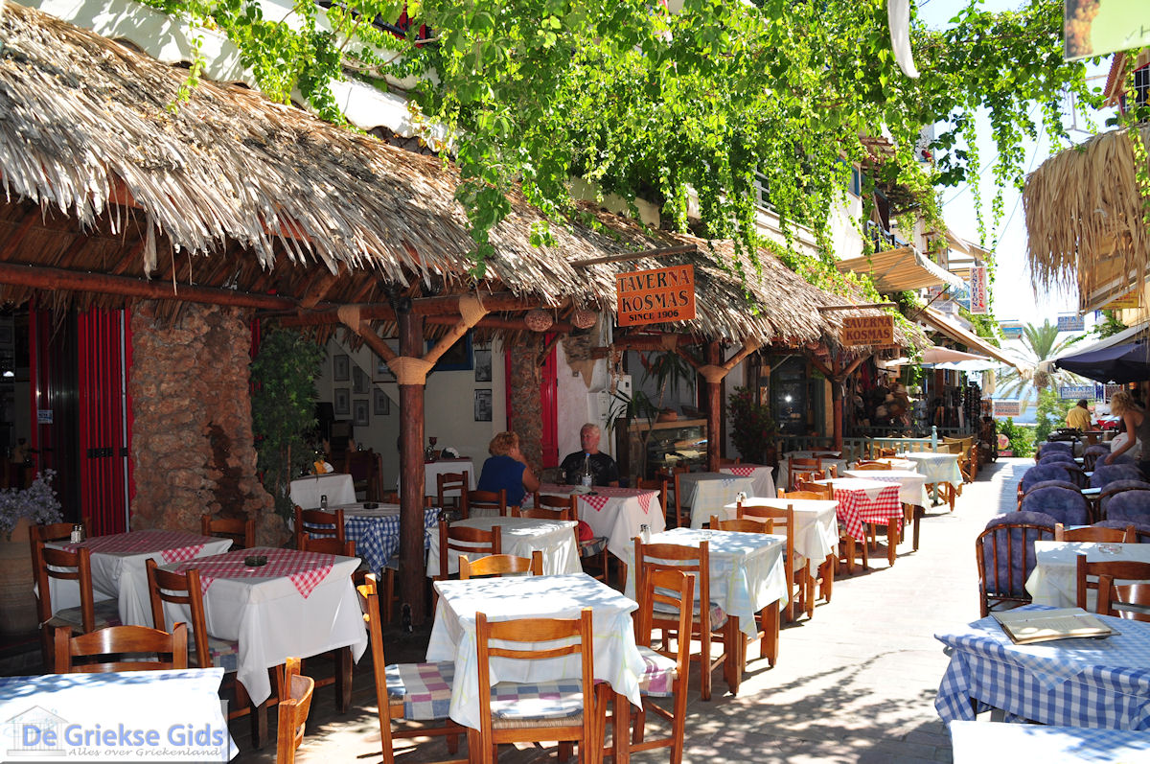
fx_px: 861
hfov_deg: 67.4
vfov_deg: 47.8
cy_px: 382
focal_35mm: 27
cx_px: 575
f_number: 9
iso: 200
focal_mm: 18
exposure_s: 1/200
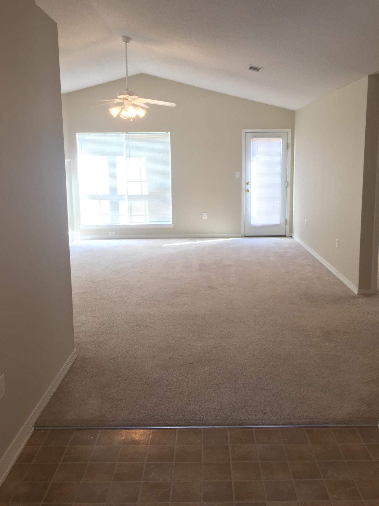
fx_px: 467
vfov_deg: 56.7
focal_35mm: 32
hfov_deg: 44.1
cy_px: 231
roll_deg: +1.0
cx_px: 202
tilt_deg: -7.4
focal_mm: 4.15
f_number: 2.2
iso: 50
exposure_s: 1/30
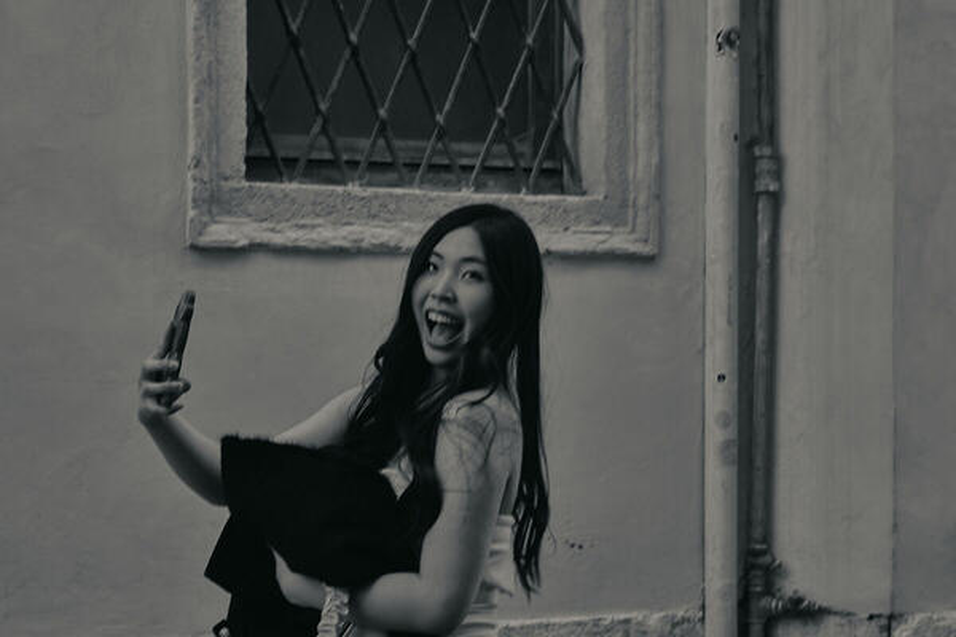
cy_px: 318
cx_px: 478
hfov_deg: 24.2
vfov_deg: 16.3
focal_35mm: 84
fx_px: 2230
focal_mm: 56
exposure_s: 1/30
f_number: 8
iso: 200
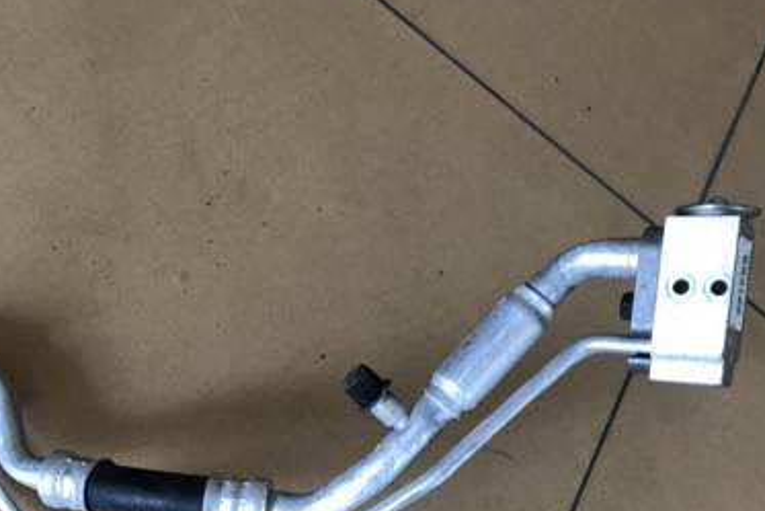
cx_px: 230
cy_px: 435
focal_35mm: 50
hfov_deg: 38.9
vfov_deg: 26.3
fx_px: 1063
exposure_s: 1/17
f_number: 1.8
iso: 40
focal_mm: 4
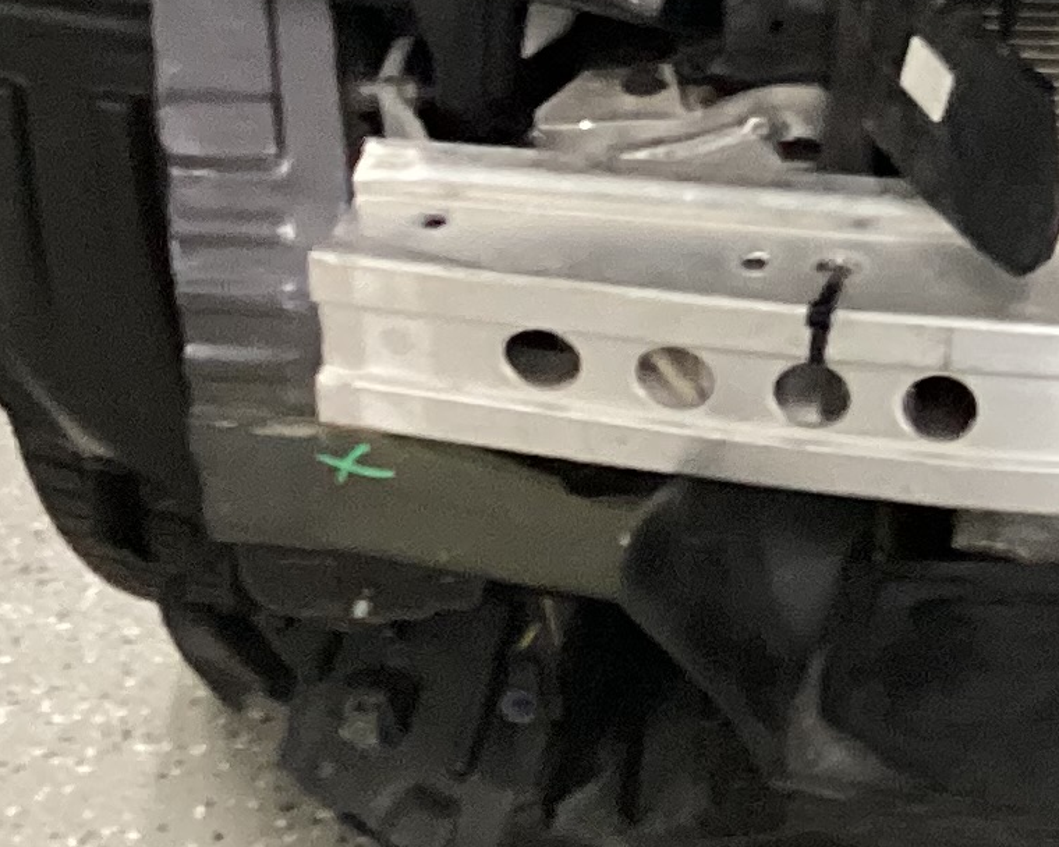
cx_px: 1731
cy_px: -254
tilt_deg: -24.8
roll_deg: -1.2
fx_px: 4075
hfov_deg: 13.7
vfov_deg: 11.6
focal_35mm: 130
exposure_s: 1/50
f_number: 2.4
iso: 250
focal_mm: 3.3
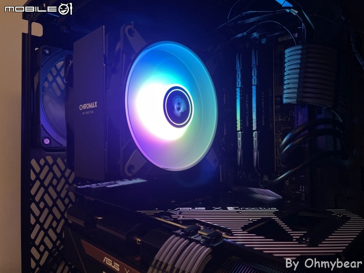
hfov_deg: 67.3
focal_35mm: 26
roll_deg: +0.7
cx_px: 182
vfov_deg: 53.1
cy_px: 136
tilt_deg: +1.9
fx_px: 273
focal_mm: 4.2
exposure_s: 1/60
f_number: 1.6
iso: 80
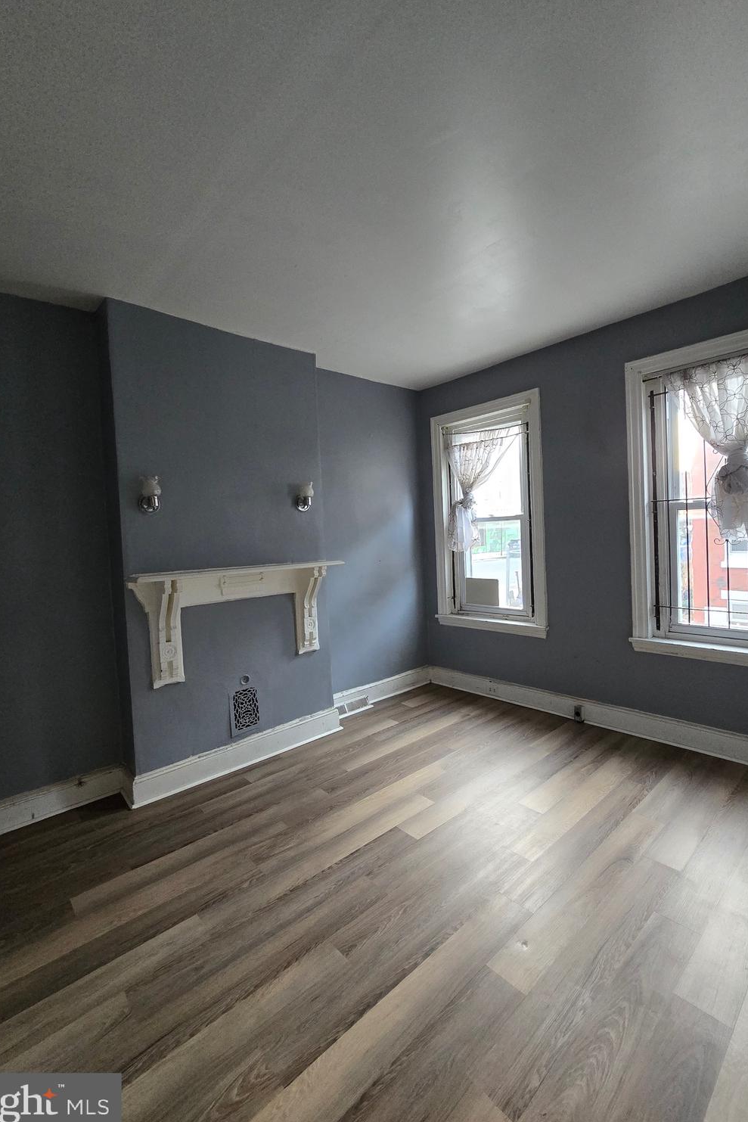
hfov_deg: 81.2
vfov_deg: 104.2
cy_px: 554
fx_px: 436
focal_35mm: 14
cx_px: 368
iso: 640
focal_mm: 2.2
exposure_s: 1/60
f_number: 2.2
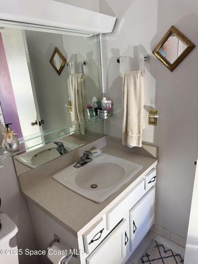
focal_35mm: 24
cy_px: 132
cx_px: 99
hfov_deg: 56.8
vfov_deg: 71.6
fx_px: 183
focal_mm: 6.76
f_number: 1.78
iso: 160
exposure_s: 1/121
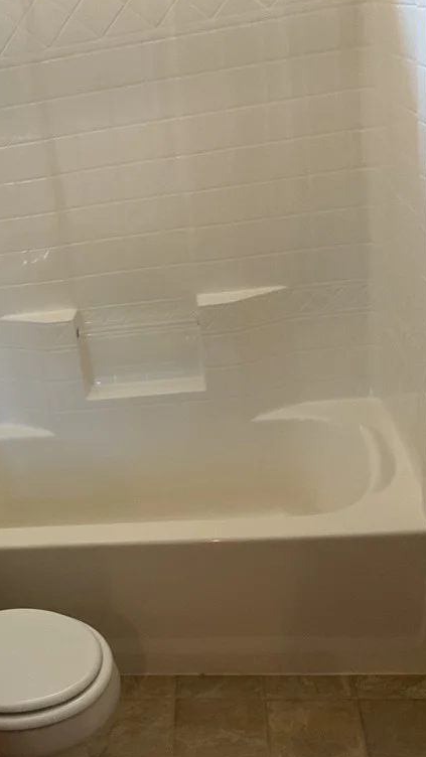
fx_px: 864
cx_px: 28
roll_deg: +8.3
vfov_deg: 47.4
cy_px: 374
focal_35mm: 43
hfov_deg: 26.6
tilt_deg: -22.9
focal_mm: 3
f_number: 1.8
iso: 200
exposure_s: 1/60
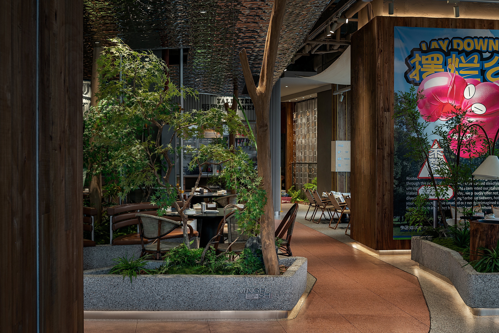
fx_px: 638
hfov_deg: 42.7
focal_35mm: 46
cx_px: 250
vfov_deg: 29.3
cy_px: 166
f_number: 5.6
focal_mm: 31
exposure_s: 1/25
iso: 200
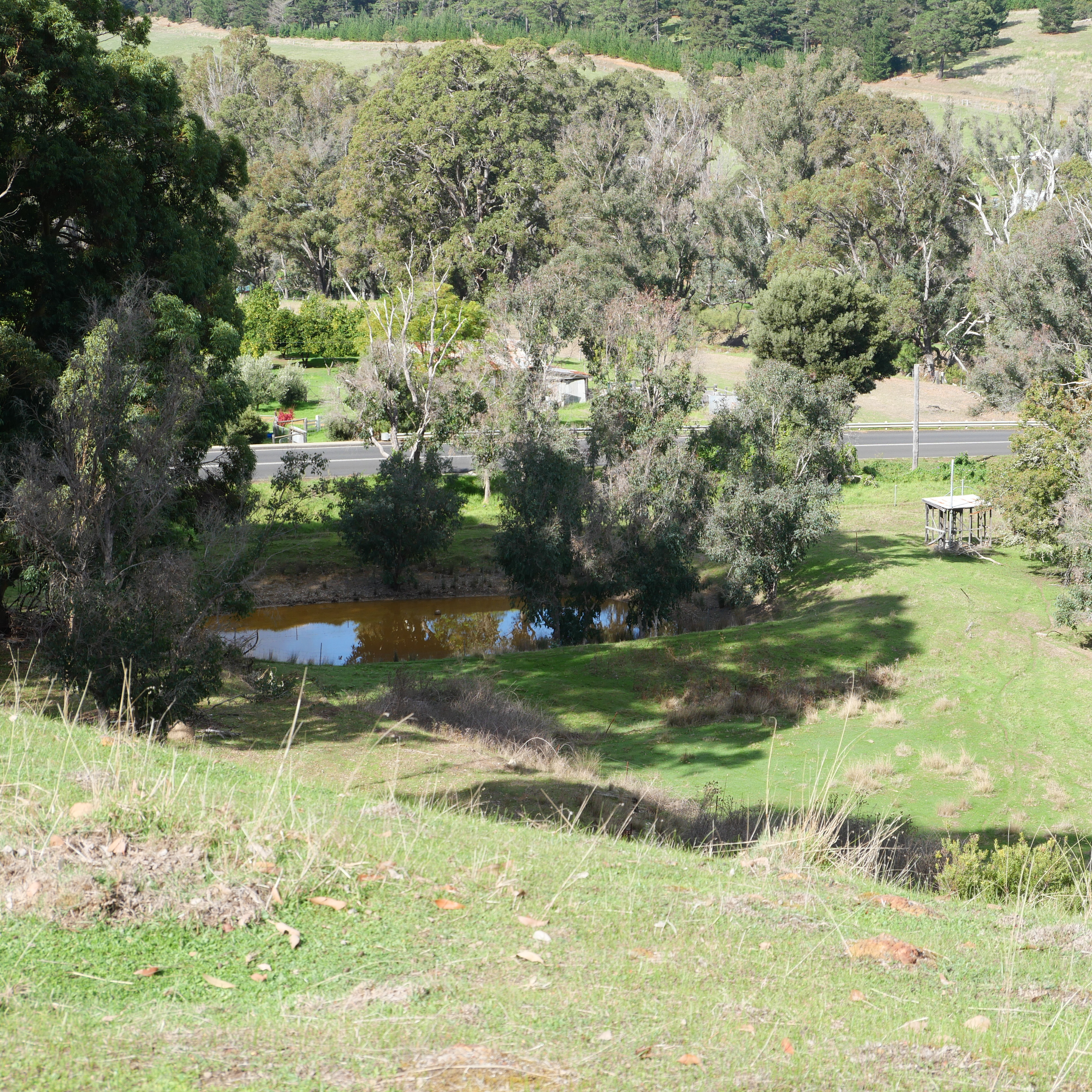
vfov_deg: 24.3
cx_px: 639
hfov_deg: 24.3
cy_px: 545
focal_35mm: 71
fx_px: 2534
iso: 200
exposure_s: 1/250
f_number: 7.1
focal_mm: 30
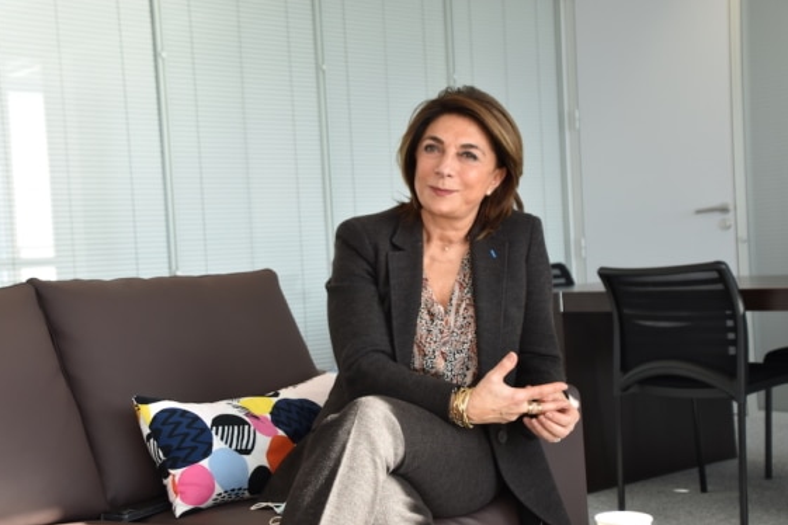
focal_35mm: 61
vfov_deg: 22.3
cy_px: 278
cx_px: 382
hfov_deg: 32.9
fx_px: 1335
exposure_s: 1/250
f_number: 5
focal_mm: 38
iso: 400
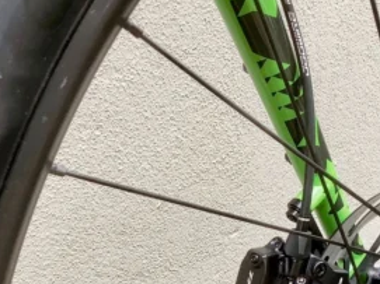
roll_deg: +0.0
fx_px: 603
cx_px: 164
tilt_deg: -29.4
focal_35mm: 55
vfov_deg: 25.9
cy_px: 241
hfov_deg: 34.9
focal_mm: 3.3
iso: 64
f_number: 2.4
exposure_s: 1/60
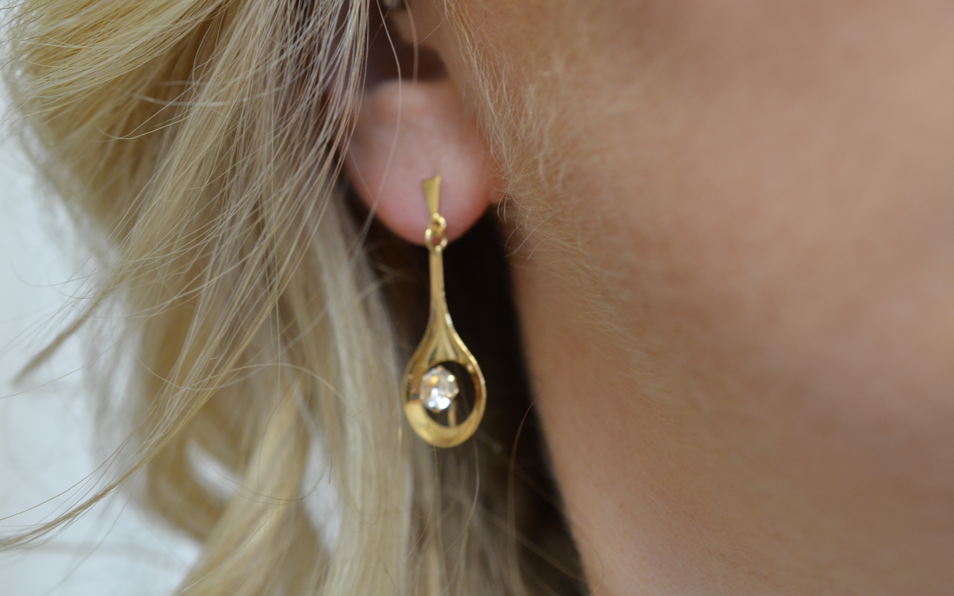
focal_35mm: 64
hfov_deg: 32.0
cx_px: 477
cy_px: 298
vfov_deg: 20.3
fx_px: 1664
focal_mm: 40
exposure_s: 1/60
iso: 800
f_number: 4.5
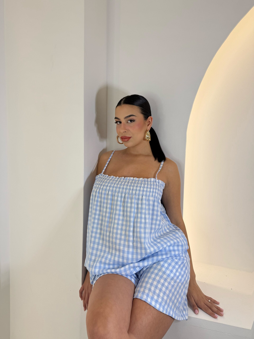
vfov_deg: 71.6
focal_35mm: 24
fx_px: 235
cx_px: 127
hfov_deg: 56.8
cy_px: 170
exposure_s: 1/416
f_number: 1.78
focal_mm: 6.76
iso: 80
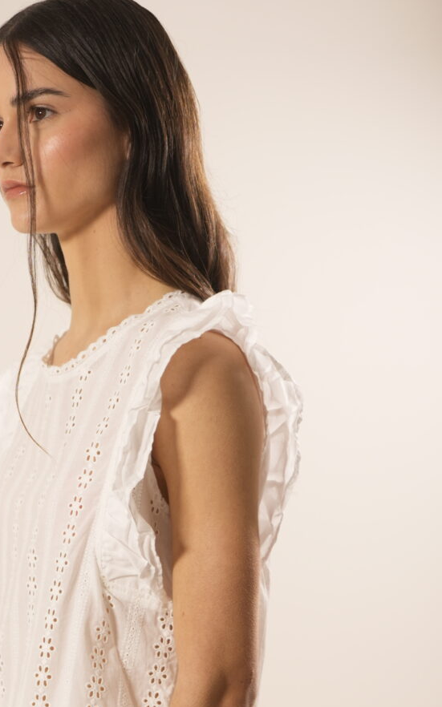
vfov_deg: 19.9
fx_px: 2005
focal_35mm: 104
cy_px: 522
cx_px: 90
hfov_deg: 12.5
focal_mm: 50
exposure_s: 1/60
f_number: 3.2
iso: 400
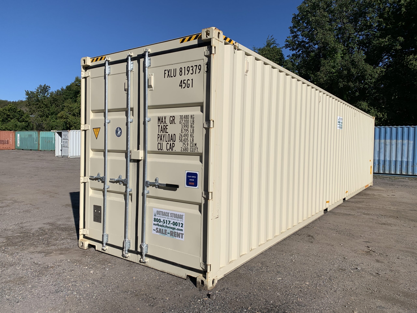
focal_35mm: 26
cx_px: 208
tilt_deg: -2.6
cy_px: 156
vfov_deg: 53.1
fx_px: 313
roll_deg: -1.6
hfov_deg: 67.3
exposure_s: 1/5714
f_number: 1.8
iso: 25
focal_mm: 4.25
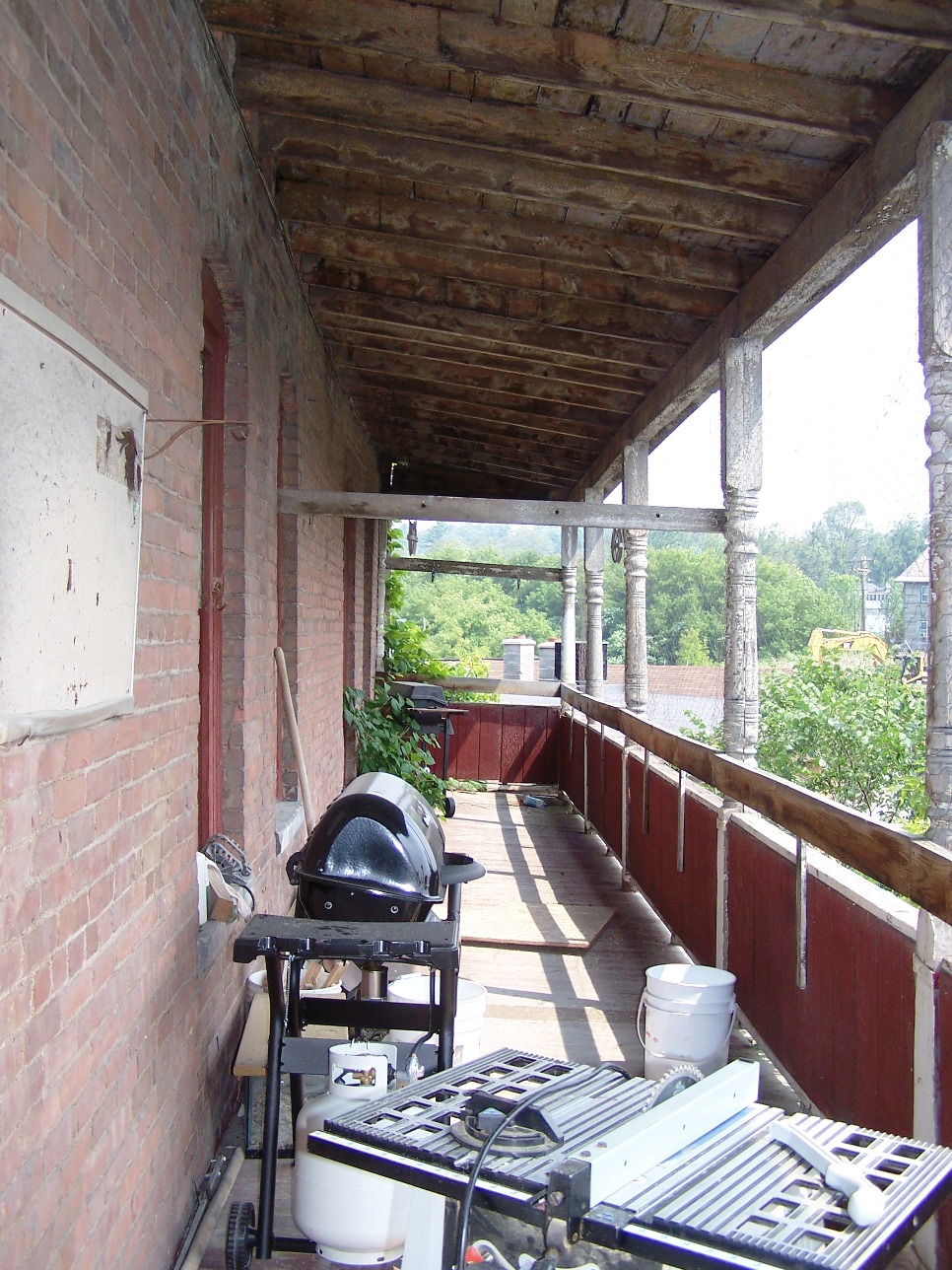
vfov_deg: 49.0
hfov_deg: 37.7
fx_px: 1393
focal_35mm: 38
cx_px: 476
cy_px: 635
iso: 80
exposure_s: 1/500
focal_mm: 6.3
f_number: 2.8
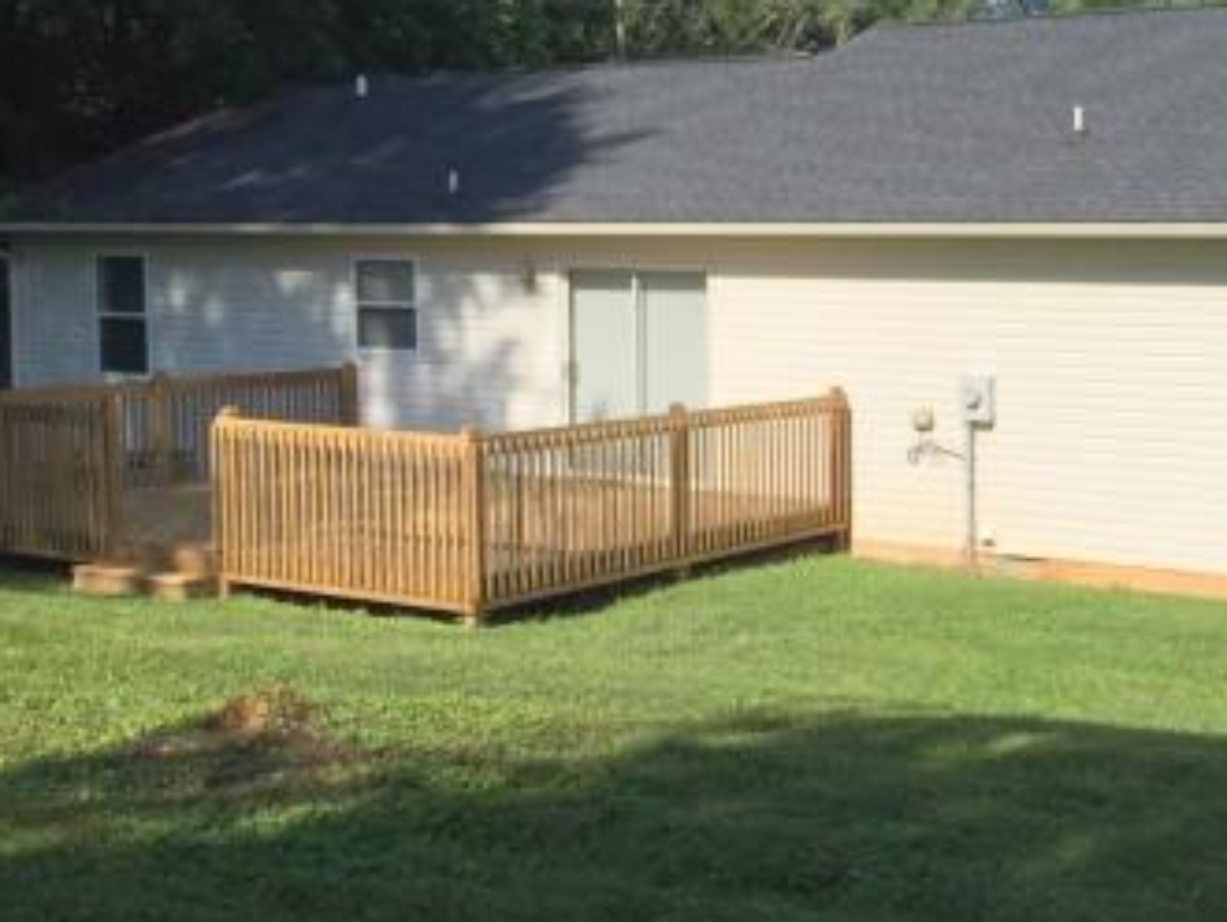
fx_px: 1809
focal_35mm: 51
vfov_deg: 28.5
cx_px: 1063
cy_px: 379
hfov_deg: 35.6
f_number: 2.2
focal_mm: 4.15
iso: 32
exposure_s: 1/3300
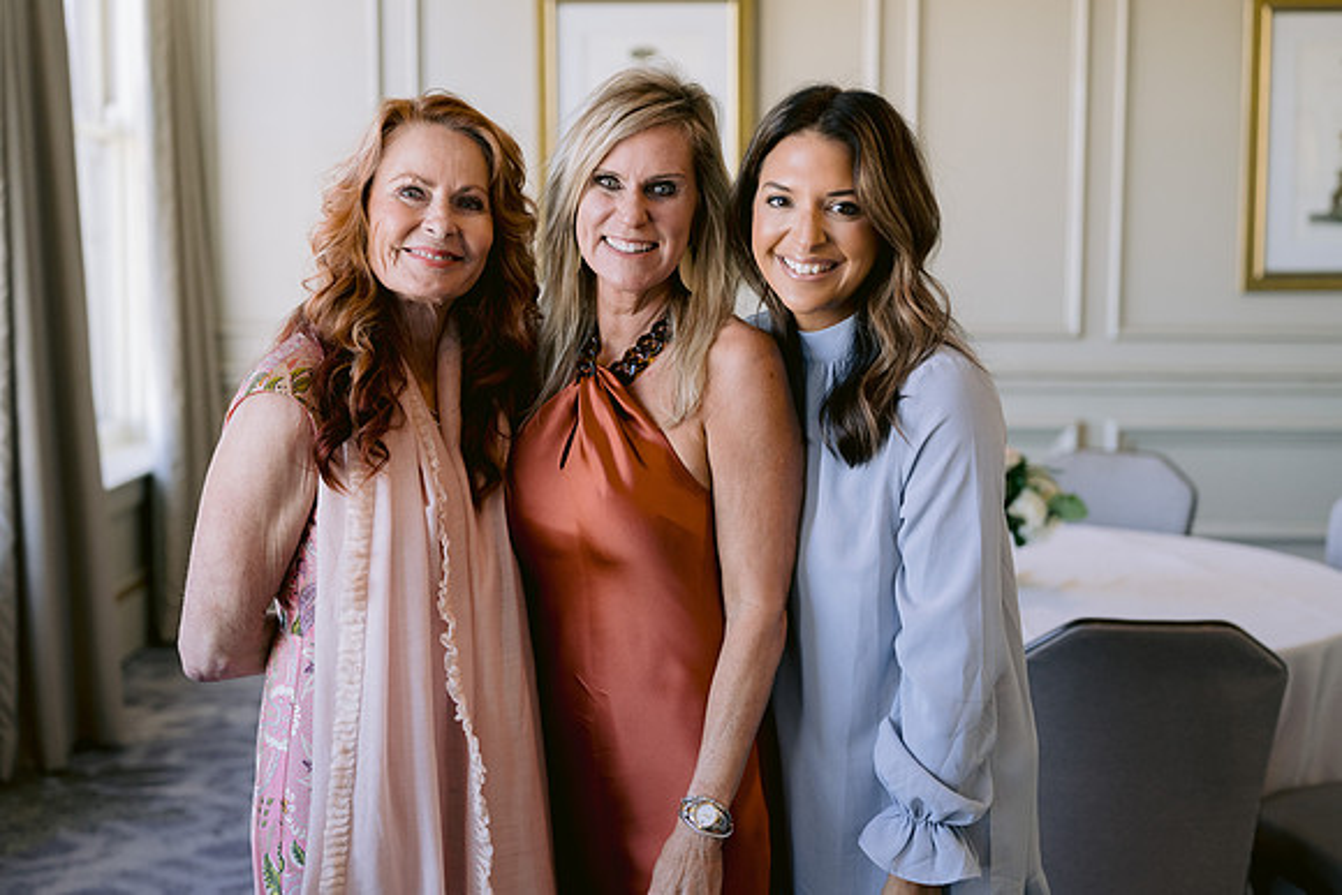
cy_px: 451
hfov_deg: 37.5
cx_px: 696
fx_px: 1978
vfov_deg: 25.5
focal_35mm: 53
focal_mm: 50
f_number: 2.8
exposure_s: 1/500
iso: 800
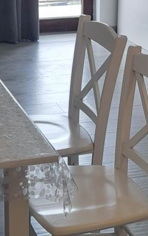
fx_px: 709
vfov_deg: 18.8
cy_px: 62
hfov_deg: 11.9
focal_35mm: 110
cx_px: 66
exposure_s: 1/50
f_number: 2
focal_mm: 4.6
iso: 40
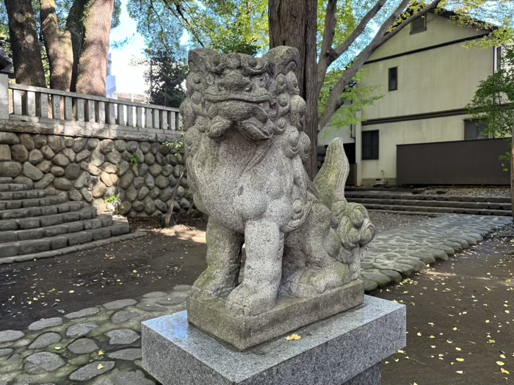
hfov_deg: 67.3
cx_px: 257
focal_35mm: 26
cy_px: 192
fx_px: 386
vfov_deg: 53.1
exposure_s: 1/121
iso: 125
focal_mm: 5.96
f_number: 1.6
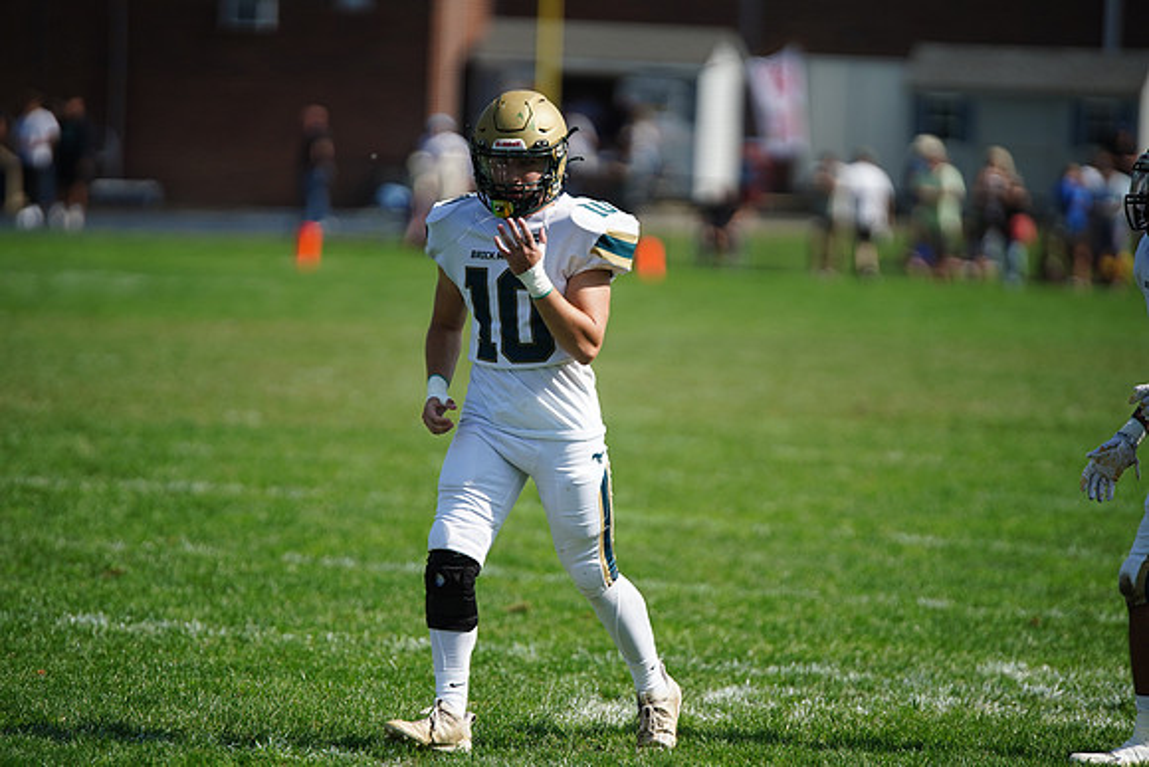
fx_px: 9577
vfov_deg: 4.6
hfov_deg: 6.9
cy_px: 384
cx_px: 574
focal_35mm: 300
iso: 400
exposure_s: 1/5000
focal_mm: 300
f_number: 2.8
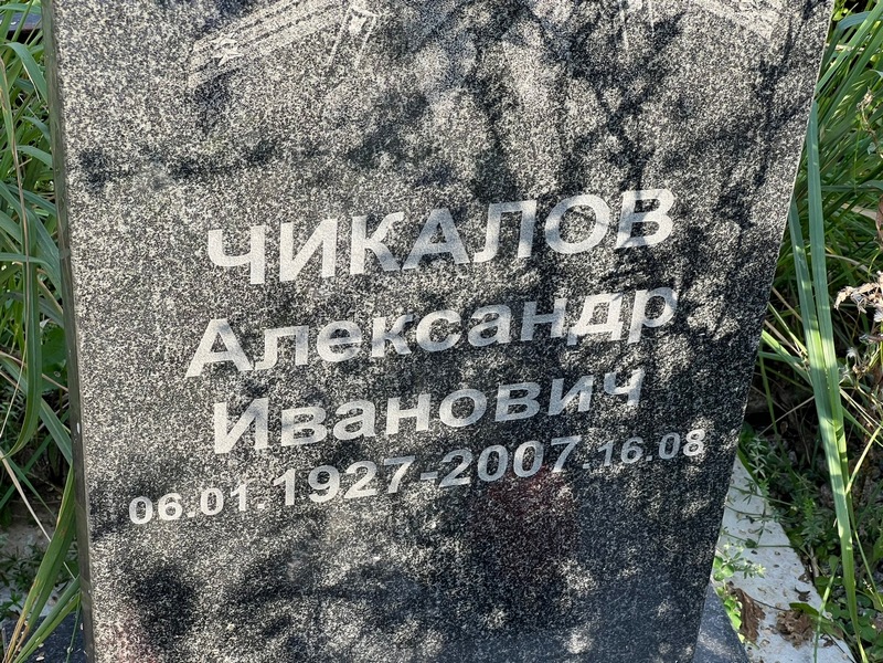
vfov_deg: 19.1
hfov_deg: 25.3
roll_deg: -4.6
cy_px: 332
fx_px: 1964
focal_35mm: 77
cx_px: 442
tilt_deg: -39.2
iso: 32
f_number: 2.8
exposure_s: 1/100
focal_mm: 9
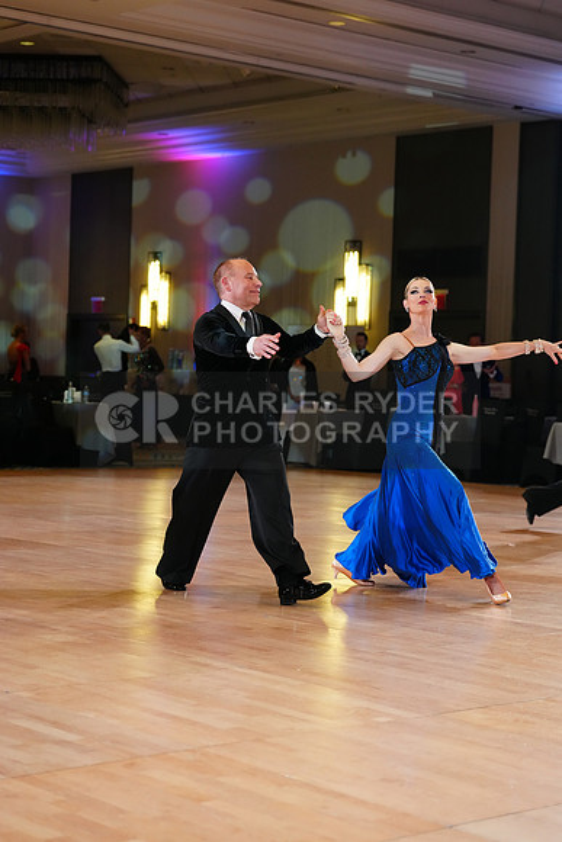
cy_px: 421
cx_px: 281
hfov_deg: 19.5
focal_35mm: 70
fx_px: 1638
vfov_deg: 28.8
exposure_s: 1/500
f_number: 3.5
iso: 3200
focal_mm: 70
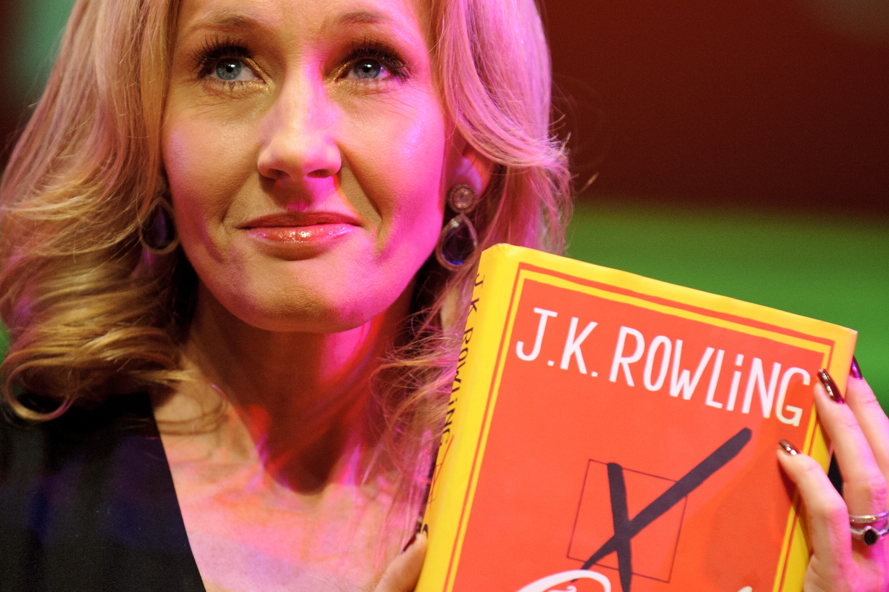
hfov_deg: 6.5
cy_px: 219
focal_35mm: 319
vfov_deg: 4.3
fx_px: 7873
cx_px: 531
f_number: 2.8
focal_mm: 200
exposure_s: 1/250
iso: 1600
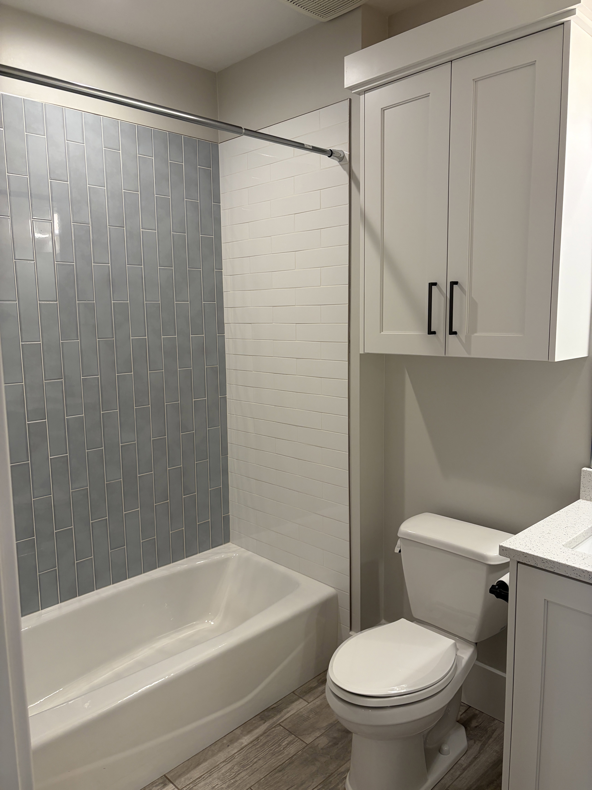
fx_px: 593
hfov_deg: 53.1
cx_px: 296
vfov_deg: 67.3
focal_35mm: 26
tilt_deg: -6.0
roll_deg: +0.8
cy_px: 395
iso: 125
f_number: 1.6
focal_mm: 5.96
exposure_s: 1/120
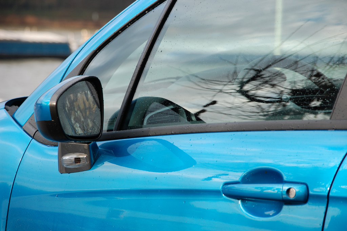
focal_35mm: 165
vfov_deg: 8.3
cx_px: 174
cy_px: 116
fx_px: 1589
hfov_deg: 12.5
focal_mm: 110
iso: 400
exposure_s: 1/250
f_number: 5.6
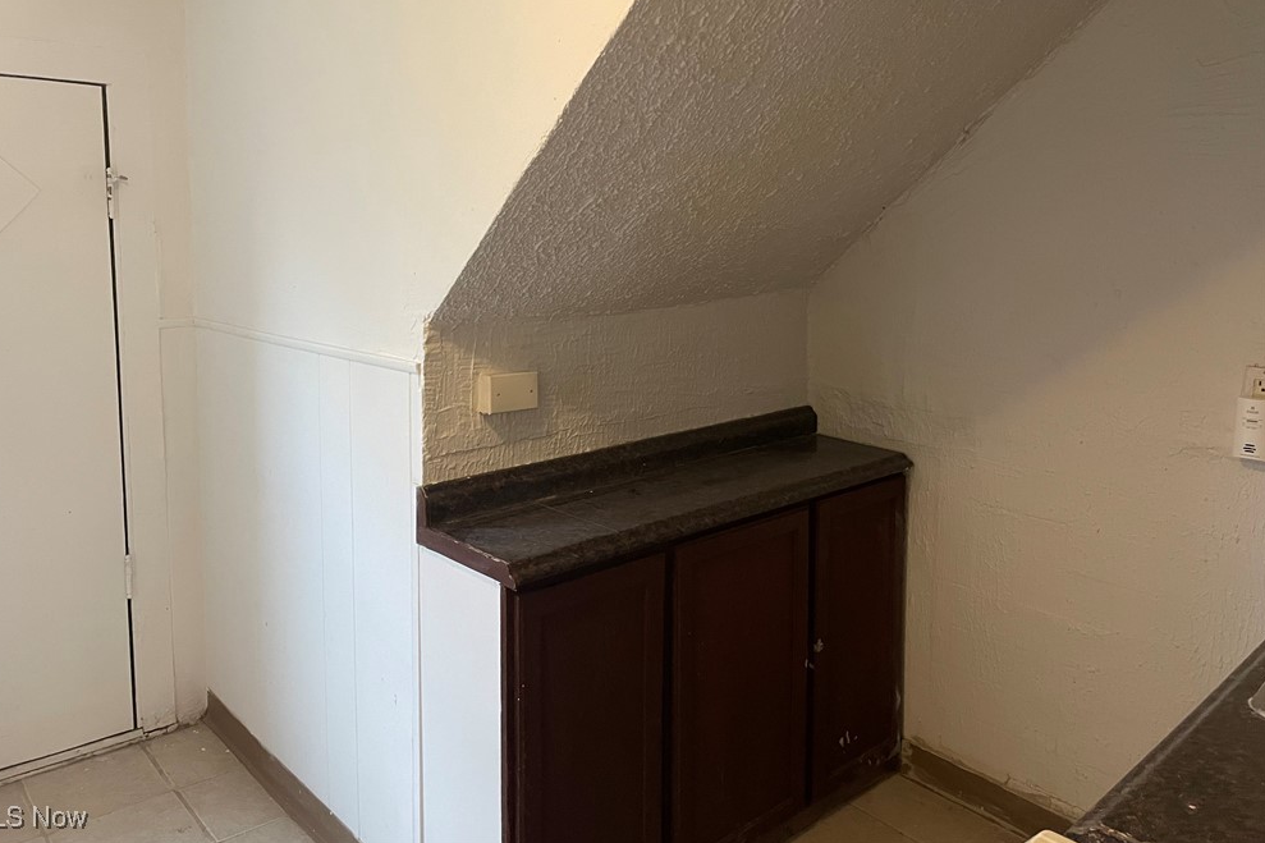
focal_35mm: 28
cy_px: 354
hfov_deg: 65.5
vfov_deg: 46.2
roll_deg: +0.7
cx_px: 615
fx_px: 984
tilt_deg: -7.1
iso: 320
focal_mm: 4.2
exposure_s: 1/60
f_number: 1.6
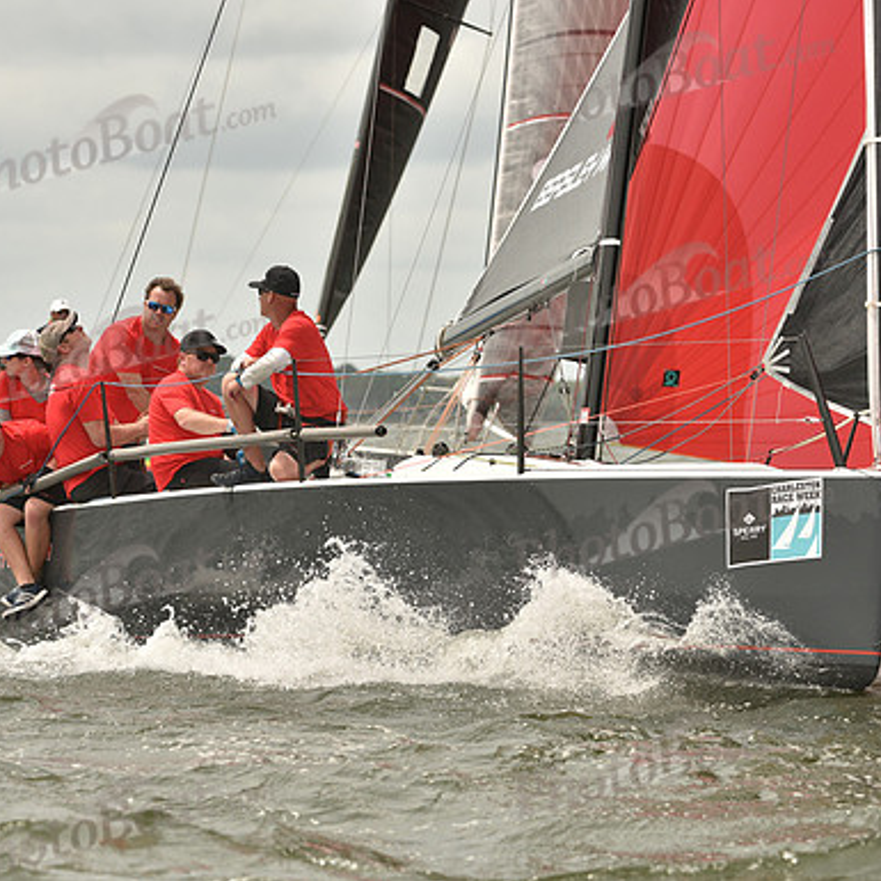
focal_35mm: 282
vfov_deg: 6.2
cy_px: 440
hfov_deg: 6.2
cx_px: 396
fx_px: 8120
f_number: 6.3
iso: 320
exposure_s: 1/1250
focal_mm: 220
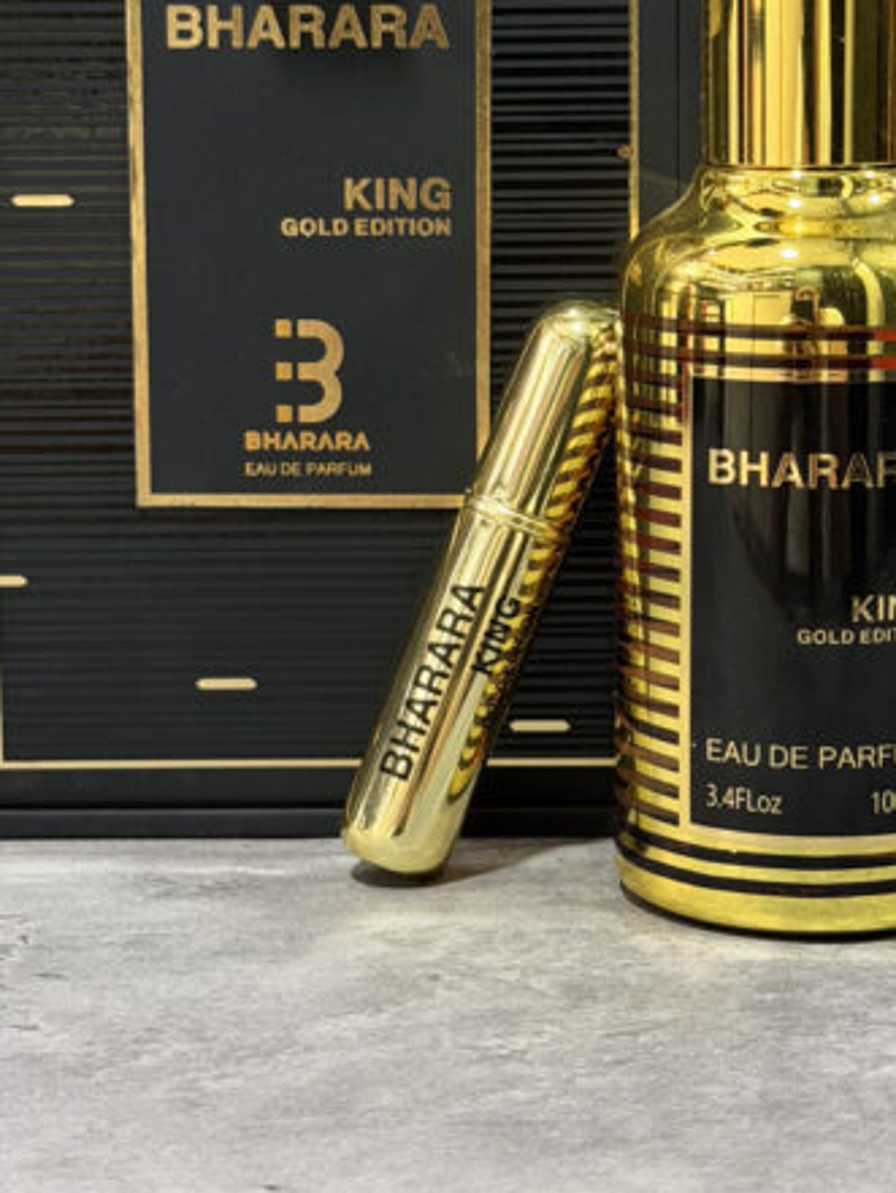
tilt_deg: -8.6
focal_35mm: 87
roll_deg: -0.2
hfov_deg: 17.0
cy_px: 446
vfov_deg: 22.4
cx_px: 466
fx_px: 3001
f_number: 1.78
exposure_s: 1/30
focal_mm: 6.76
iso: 500
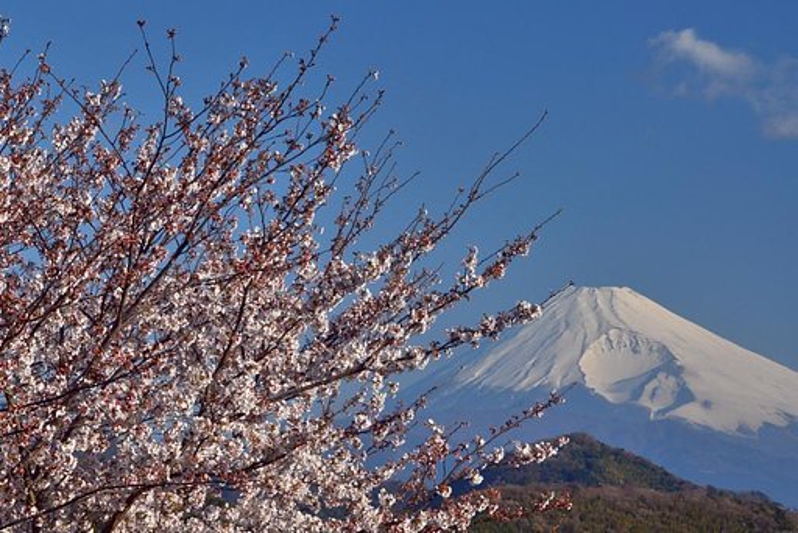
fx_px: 2728
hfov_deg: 16.6
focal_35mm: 123
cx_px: 399
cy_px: 266
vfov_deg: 11.2
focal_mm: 82
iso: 100
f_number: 14
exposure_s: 1/100
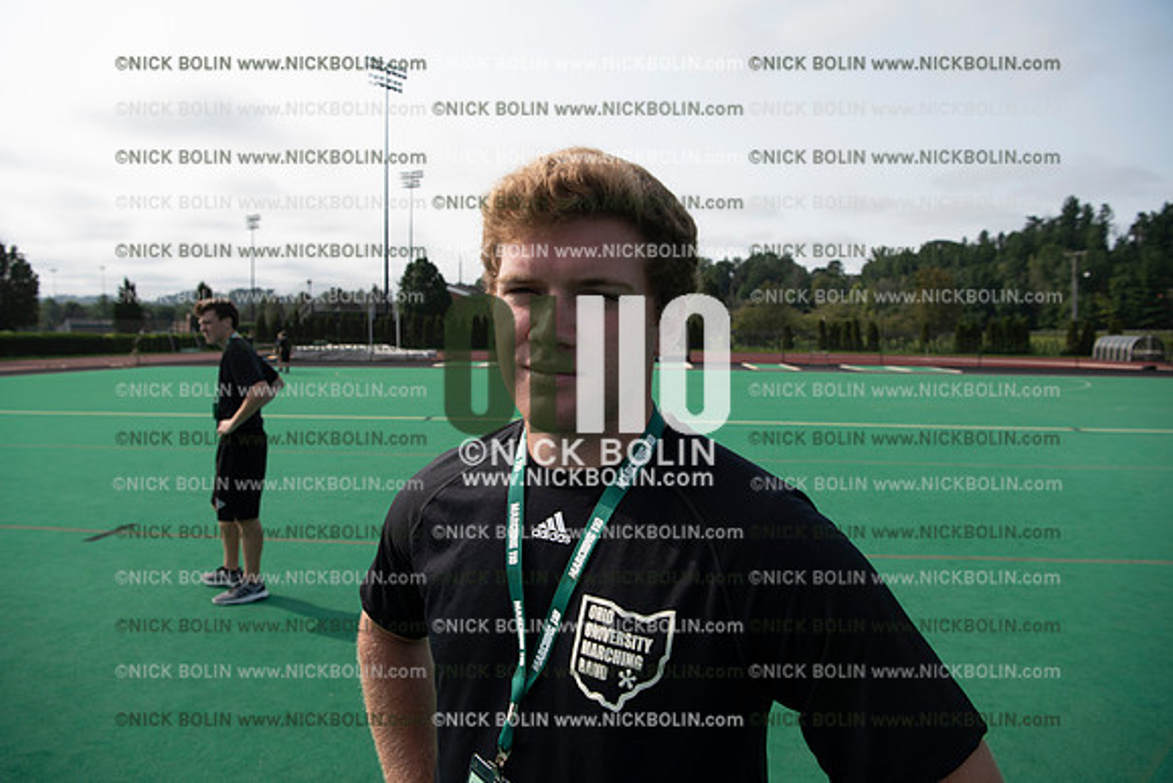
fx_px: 782
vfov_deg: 53.2
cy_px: 392
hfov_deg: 73.7
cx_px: 586
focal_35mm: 24
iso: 125
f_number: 5.6
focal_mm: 24
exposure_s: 1/640
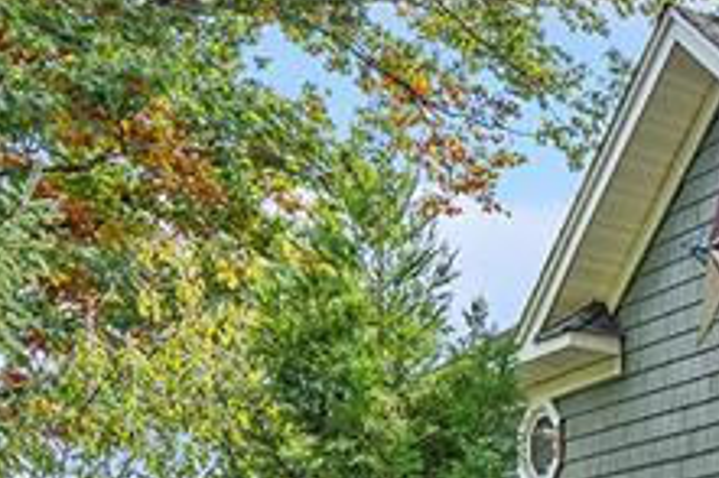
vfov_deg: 16.8
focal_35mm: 74
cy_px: 709
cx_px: 1269
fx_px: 1477
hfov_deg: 20.2
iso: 100
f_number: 8
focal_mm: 16
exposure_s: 1/50
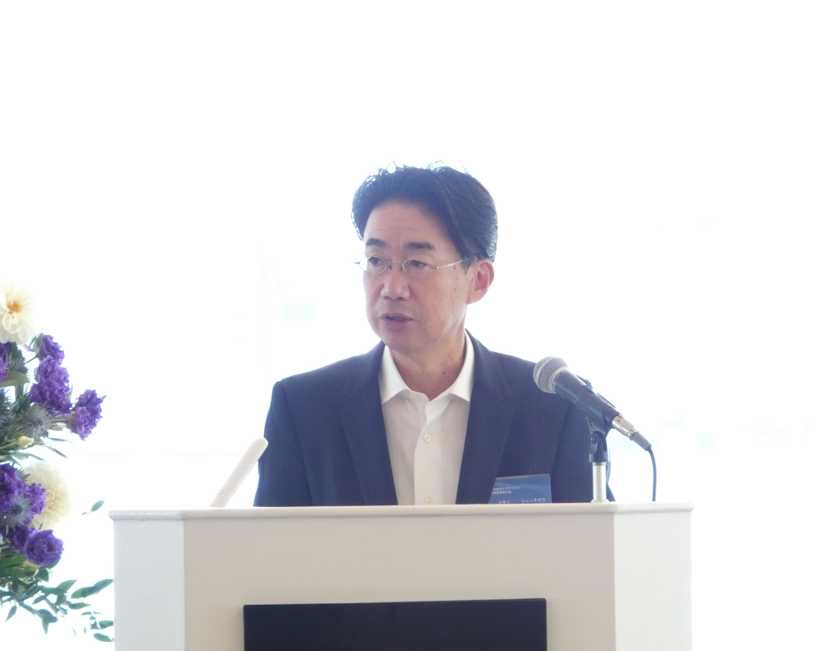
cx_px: 421
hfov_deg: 6.0
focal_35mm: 322
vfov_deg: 4.8
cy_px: 326
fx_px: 7758
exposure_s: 1/80
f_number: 5.6
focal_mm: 55.4
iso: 640
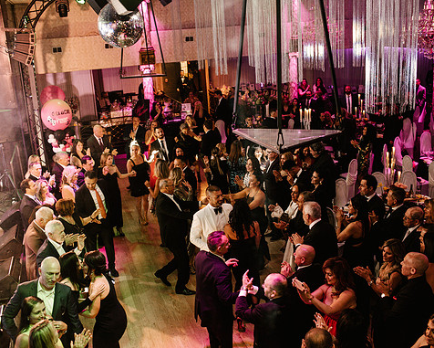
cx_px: 220
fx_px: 514
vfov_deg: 37.3
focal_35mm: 40
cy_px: 174
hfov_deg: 45.8
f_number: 2.8
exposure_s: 1/200
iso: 2500
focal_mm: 35
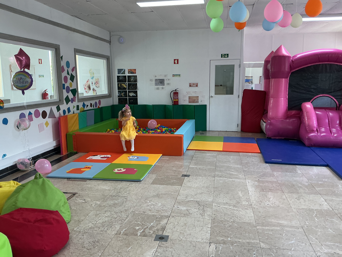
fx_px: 287
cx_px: 171
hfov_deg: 61.7
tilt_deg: -8.8
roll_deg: -1.7
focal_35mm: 29
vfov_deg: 48.2
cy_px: 128
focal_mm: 3
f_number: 1.8
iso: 64
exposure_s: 1/120
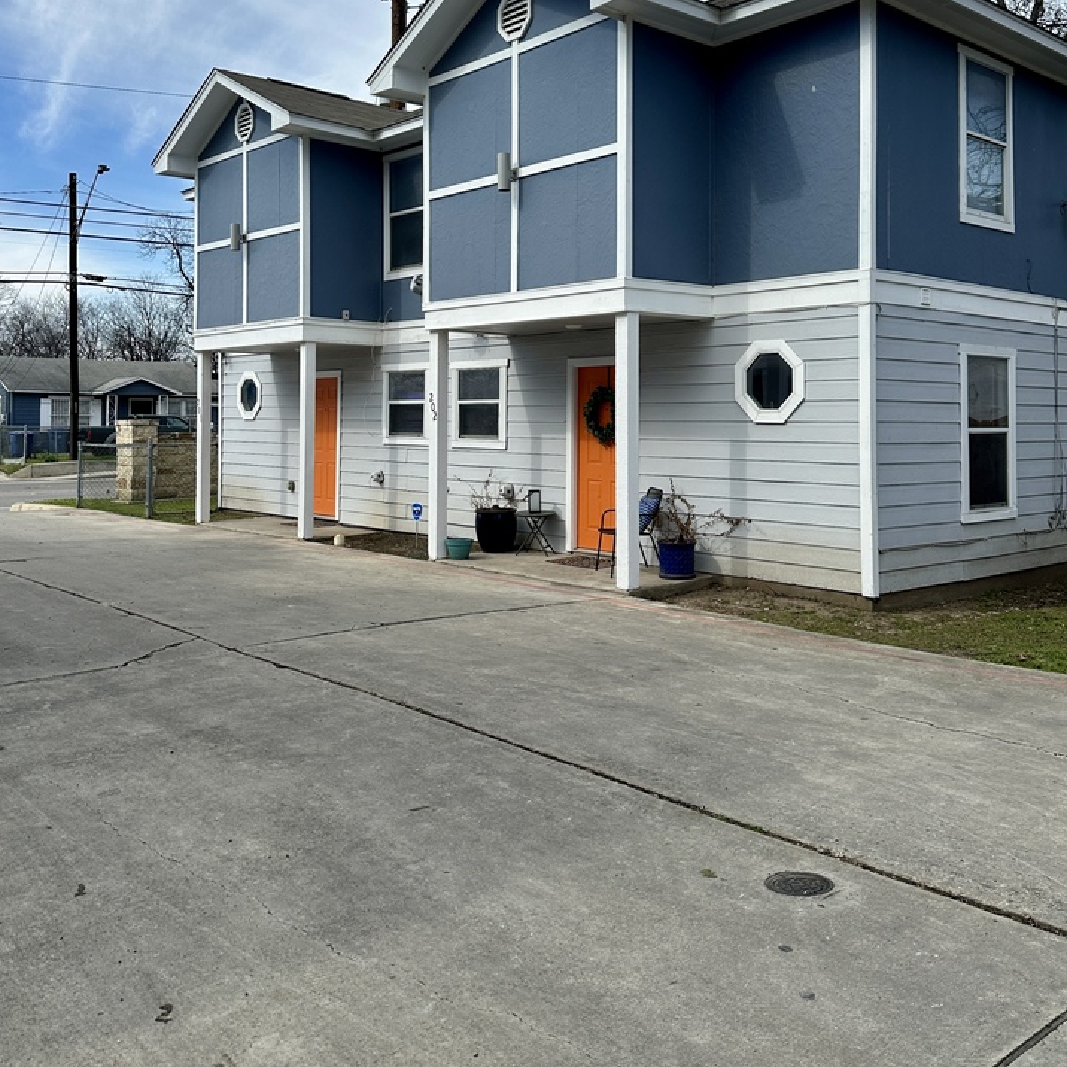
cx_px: 542
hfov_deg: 51.1
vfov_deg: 50.5
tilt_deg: +1.4
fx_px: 1116
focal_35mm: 32
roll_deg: -0.5
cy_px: 384
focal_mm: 6.86
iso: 80
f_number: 1.78
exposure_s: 1/4762
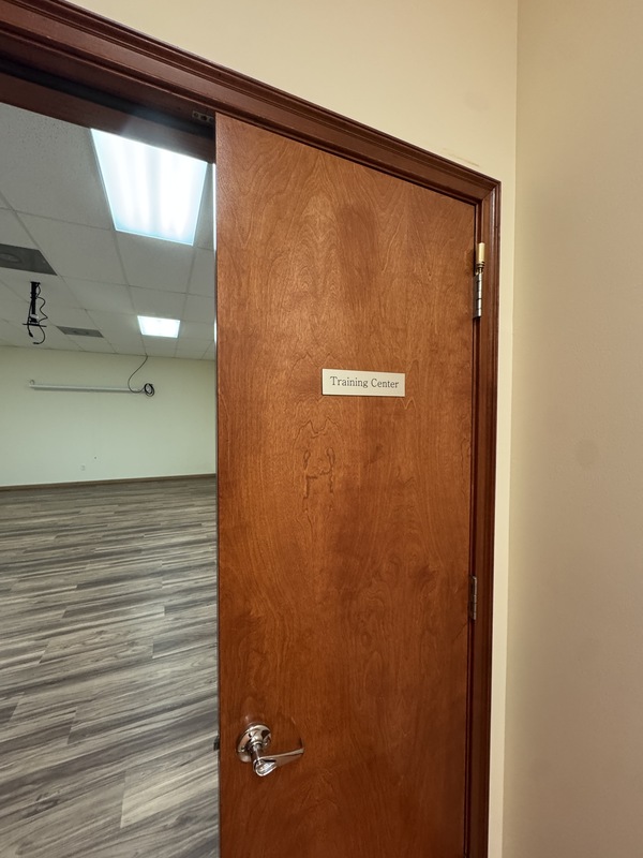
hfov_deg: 85.7
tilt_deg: -2.2
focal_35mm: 14
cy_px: 429
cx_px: 322
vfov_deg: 102.1
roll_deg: -1.7
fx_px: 347
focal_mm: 2.22
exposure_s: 1/120
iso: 320
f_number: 2.2
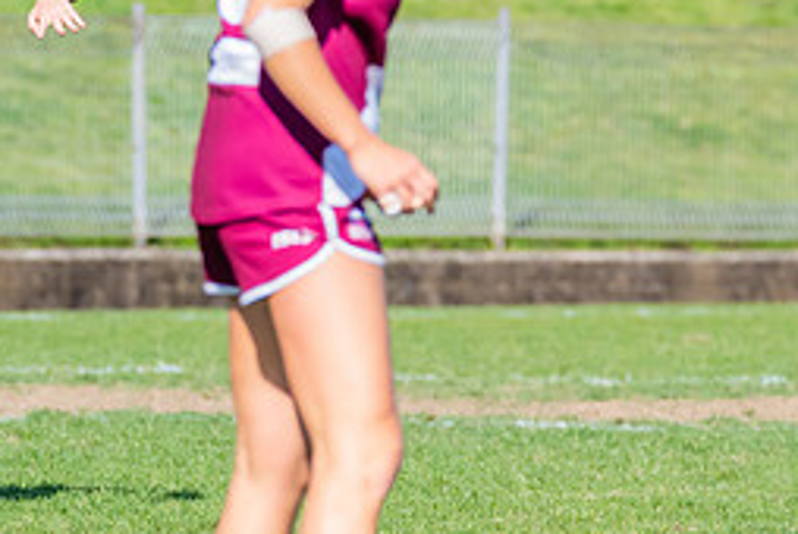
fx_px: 19950
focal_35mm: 899
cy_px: 166
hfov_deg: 2.3
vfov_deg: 1.5
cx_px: -128
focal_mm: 320
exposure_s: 1/1600
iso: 800
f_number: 8
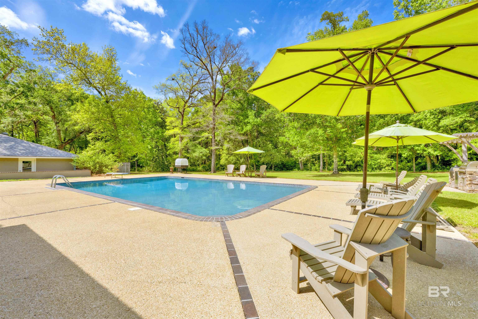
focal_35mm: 15
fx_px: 199
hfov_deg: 100.4
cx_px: 239
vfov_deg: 77.3
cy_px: 160
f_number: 11
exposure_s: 1/250
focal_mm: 15
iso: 400
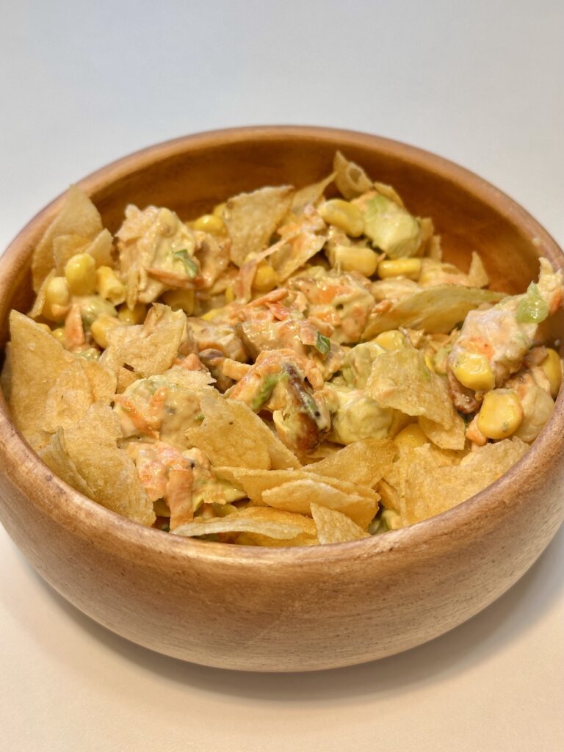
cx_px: 282
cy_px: 376
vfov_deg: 39.7
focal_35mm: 48
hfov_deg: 30.3
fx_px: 1043
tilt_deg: -48.2
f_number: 1.78
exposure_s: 1/146
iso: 50
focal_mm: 6.86
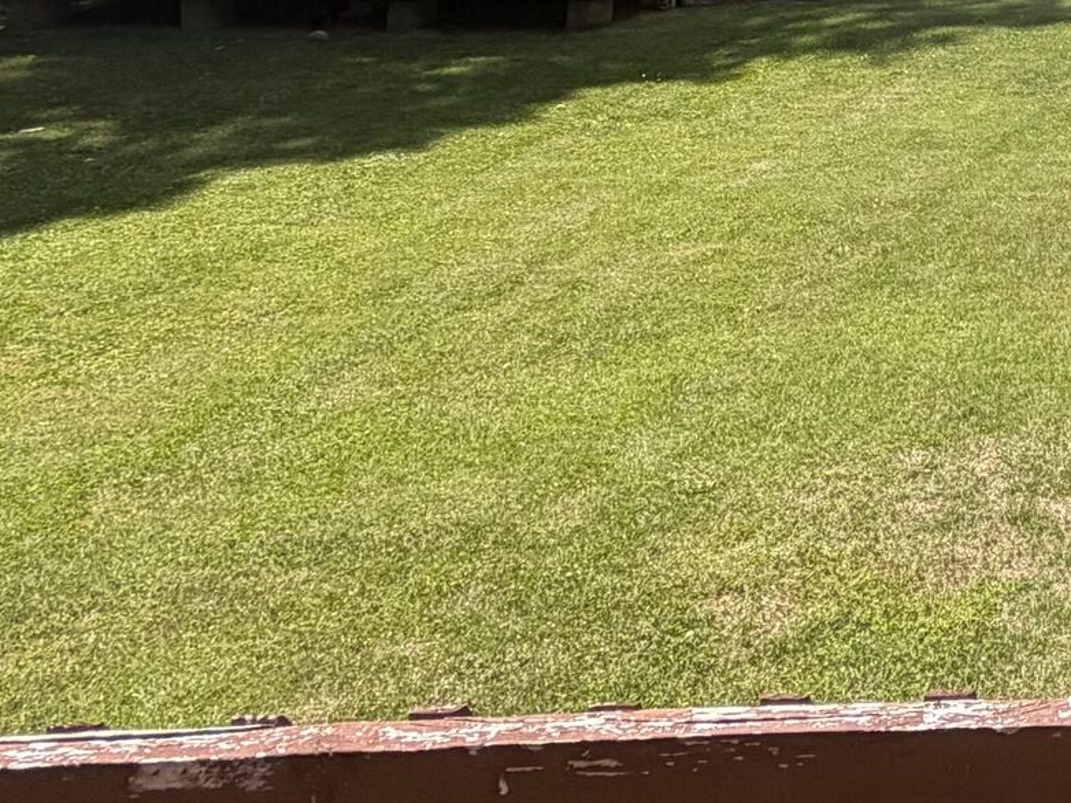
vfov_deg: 23.1
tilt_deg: +4.3
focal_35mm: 55
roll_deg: +0.2
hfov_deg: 27.9
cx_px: 1448
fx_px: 1701
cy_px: -285
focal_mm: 2.22
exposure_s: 1/770
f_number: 2.2
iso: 32
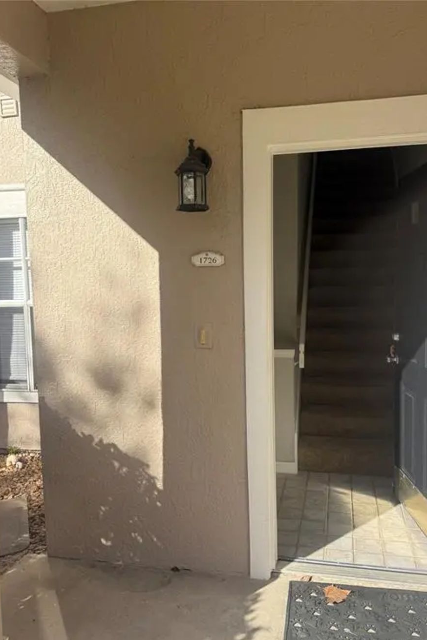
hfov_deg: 49.5
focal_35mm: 26
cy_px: 333
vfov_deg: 69.4
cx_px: 232
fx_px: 463
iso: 125
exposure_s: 1/3584
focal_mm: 6.76
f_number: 1.78
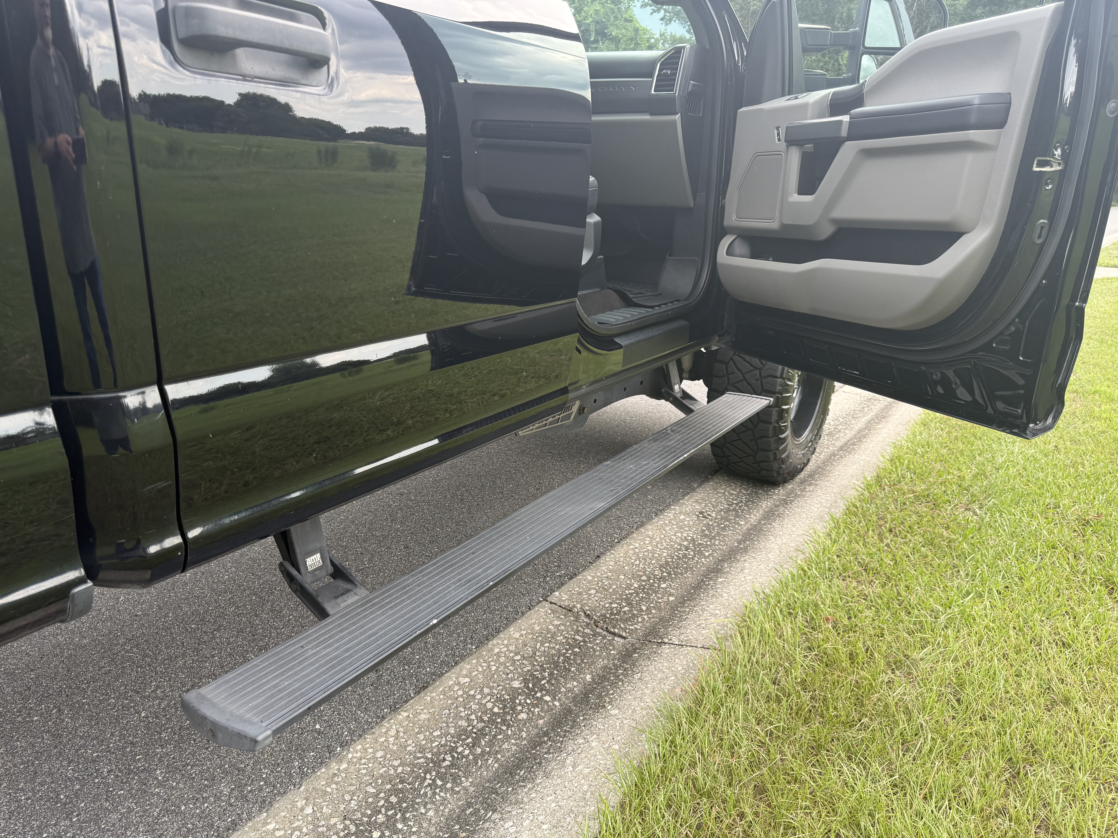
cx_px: 559
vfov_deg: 56.8
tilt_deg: -15.5
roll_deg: +1.2
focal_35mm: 24
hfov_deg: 71.6
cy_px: 419
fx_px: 775
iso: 64
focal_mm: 6.76
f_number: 1.78
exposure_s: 1/226
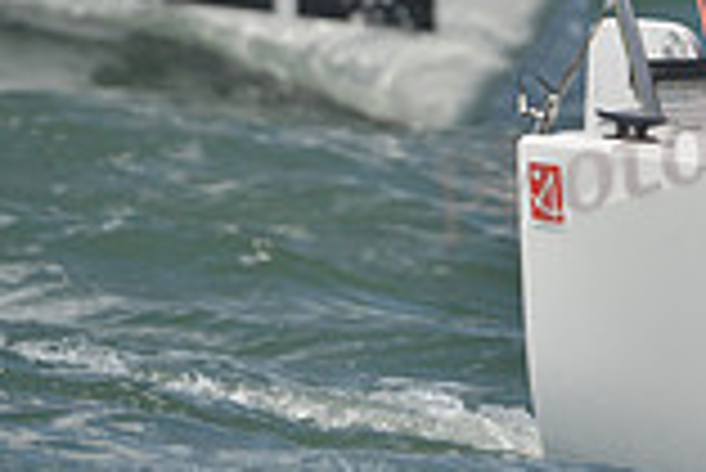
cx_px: 1300
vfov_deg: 1.2
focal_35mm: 1109
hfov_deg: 1.9
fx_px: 21768
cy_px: -164
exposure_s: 1/1000
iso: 200
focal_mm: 300
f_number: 8
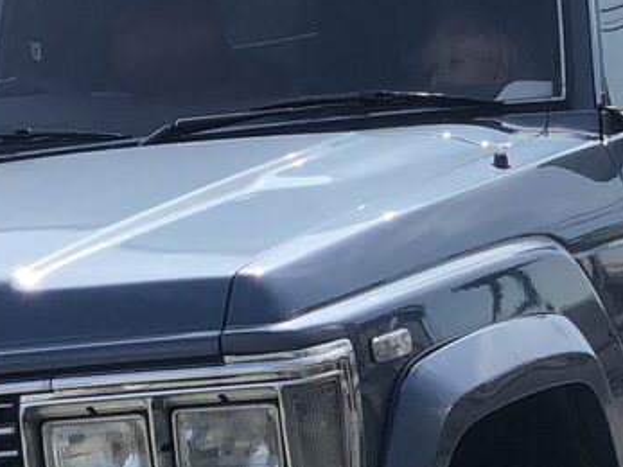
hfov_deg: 8.2
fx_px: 4318
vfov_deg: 6.2
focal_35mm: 240
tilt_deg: +0.5
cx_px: 63
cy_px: -23
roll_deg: +1.1
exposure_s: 1/774
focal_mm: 6
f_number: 2.4
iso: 16
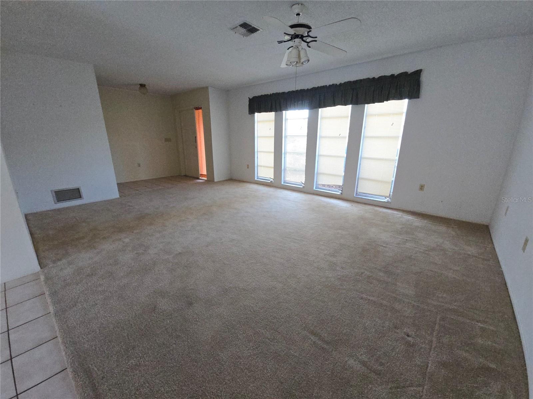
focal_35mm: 13
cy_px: 200
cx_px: 266
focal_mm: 2.2
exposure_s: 1/100
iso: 320
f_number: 2.2
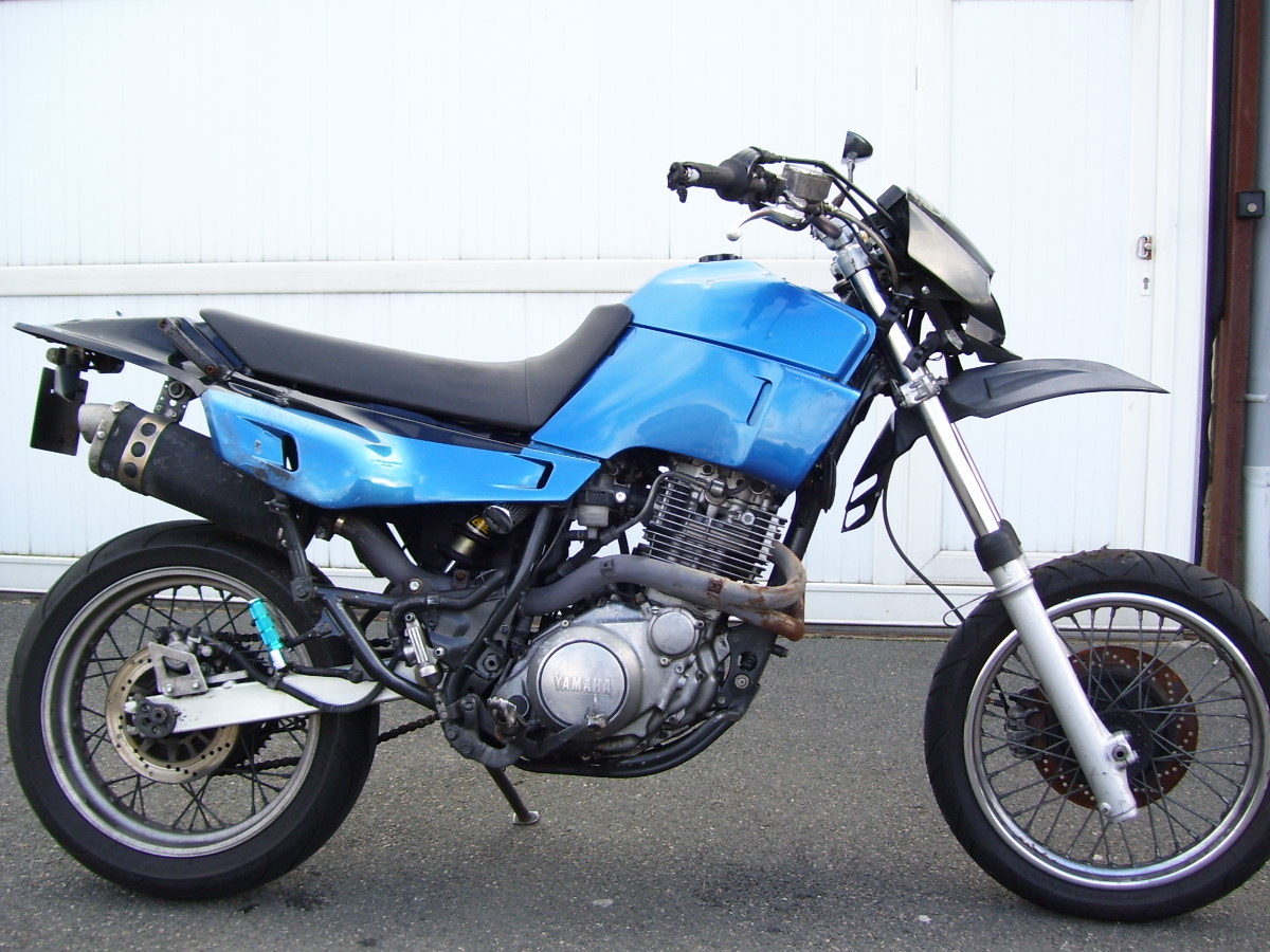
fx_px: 1321
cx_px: 635
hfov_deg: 51.4
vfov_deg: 39.7
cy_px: 476
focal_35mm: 36
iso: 80
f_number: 2.7
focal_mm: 6
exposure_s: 1/180
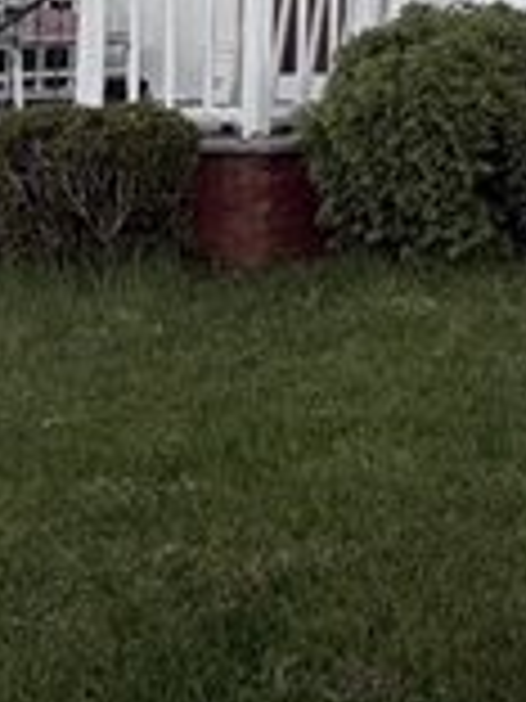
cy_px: -220
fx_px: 1398
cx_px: 629
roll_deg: +1.1
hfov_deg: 20.0
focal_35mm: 69
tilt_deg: +10.4
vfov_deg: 24.4
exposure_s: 1/121
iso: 50
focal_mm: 2.22
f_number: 2.2
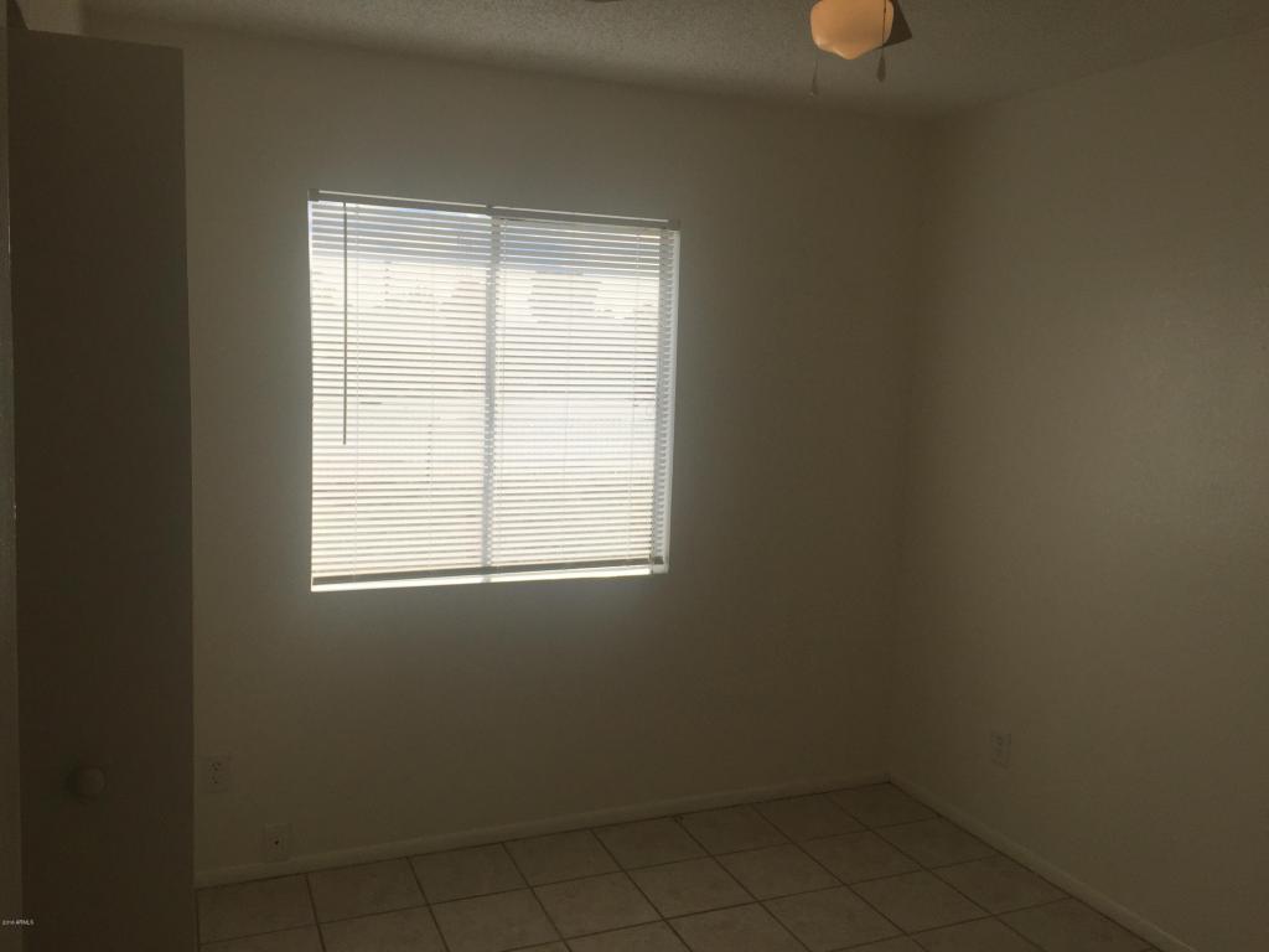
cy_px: 476
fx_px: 1063
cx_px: 634
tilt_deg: -7.9
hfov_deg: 61.7
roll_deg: -1.3
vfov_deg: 48.2
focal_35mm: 29
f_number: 2.2
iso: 32
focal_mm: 4.15
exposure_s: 1/2198
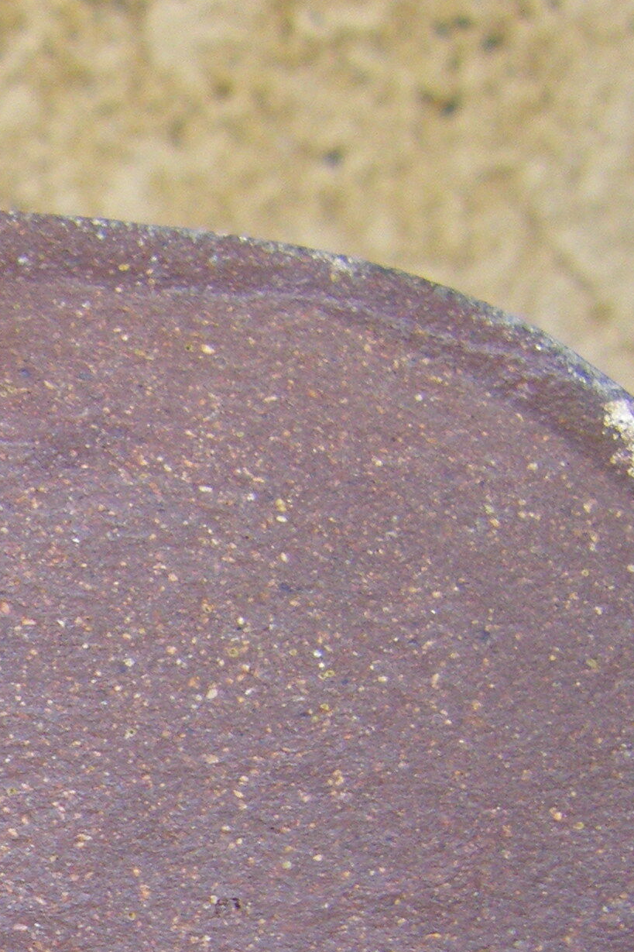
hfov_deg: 12.6
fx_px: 2774
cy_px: 906
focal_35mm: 105
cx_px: -235
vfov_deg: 19.0
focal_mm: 6.3
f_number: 3.5
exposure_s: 1/100
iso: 250
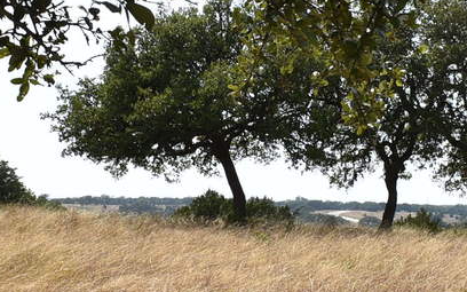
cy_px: 229
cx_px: 293
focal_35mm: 109
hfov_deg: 19.1
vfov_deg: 12.0
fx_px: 1387
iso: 100
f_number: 9
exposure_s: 1/320
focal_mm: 18
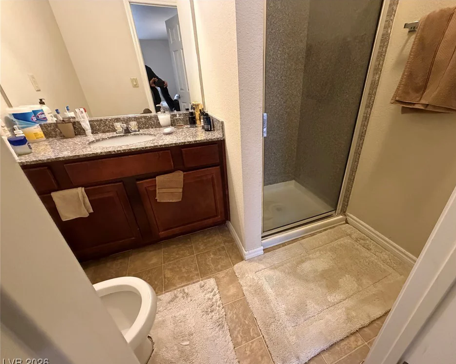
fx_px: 202
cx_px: 250
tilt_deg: -29.0
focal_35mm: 15
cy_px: 186
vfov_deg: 84.0
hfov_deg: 96.5
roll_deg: +2.2
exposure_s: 1/60
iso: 800
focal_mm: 2.22
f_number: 2.2
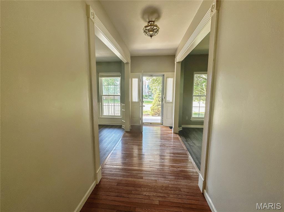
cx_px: 142
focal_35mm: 14
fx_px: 115
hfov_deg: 102.1
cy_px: 106
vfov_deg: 85.6
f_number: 2.2
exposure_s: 1/121
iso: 125
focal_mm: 2.22
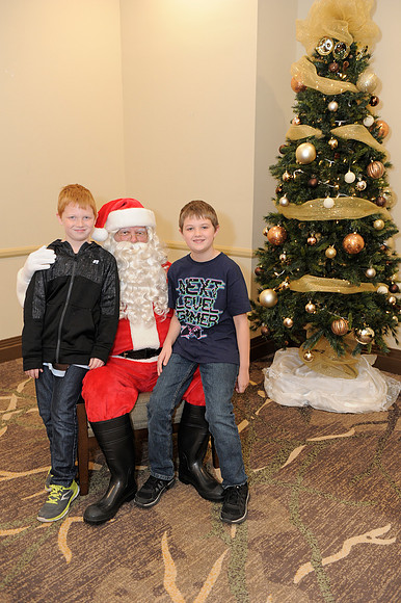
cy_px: 302
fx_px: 535
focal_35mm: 32
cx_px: 200
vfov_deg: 58.7
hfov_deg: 41.1
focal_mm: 32
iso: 1600
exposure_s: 1/100
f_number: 4
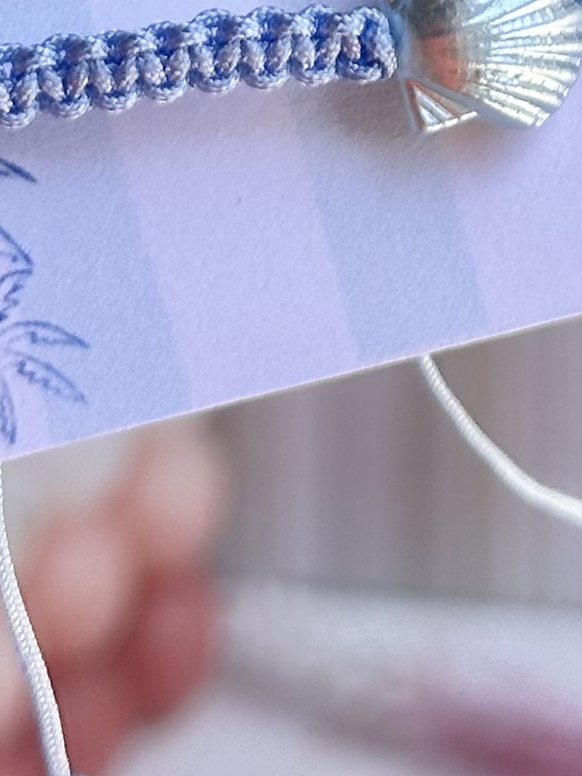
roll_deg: +0.5
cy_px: -555
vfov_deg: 9.8
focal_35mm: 192
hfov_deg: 7.7
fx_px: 4304
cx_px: 401
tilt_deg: -22.7
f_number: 1.78
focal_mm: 6.86
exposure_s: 1/858
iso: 64
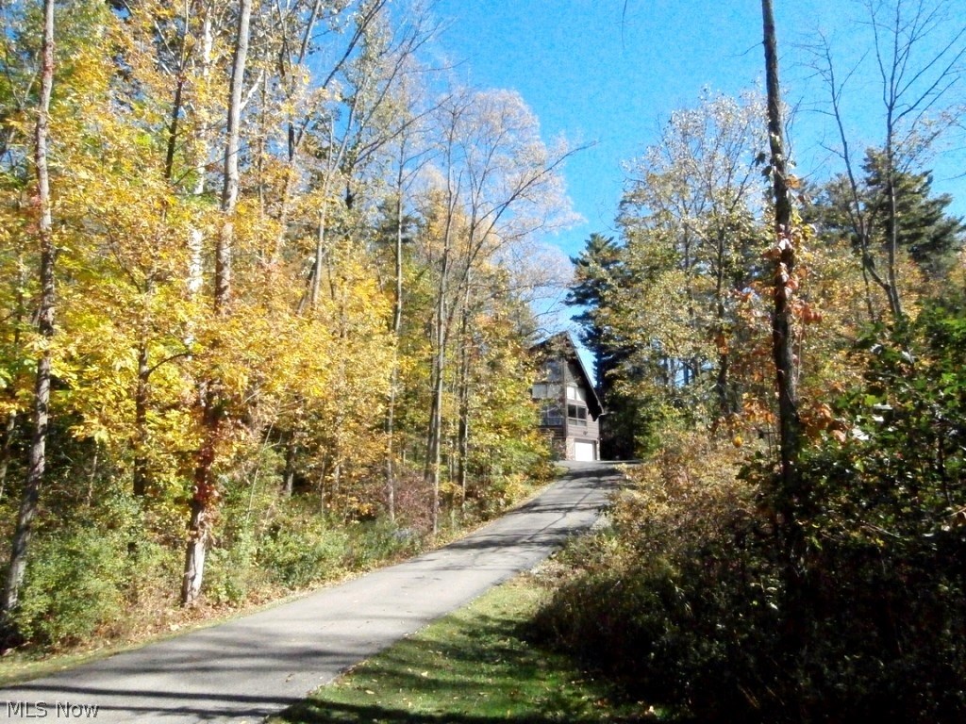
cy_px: 362
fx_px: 670
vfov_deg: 56.8
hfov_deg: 71.6
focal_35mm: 24
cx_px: 483
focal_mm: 4.2
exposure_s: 1/1000
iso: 1600
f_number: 7.9
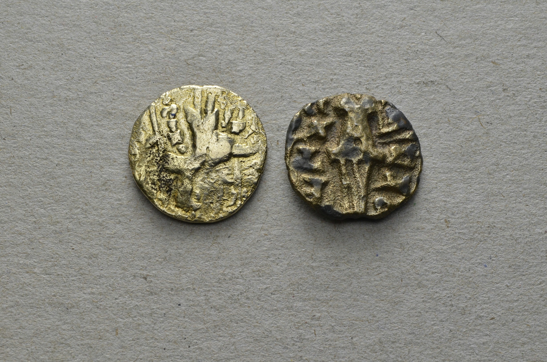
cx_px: 274
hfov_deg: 24.7
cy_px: 181
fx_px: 1251
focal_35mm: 82
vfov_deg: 16.5
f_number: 14
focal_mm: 55
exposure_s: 1/250
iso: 400
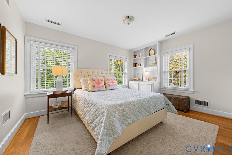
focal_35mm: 13
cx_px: 116
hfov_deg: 108.3
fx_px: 84
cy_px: 78
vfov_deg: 85.4
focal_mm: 13
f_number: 6.3
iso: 2000
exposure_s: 1/20
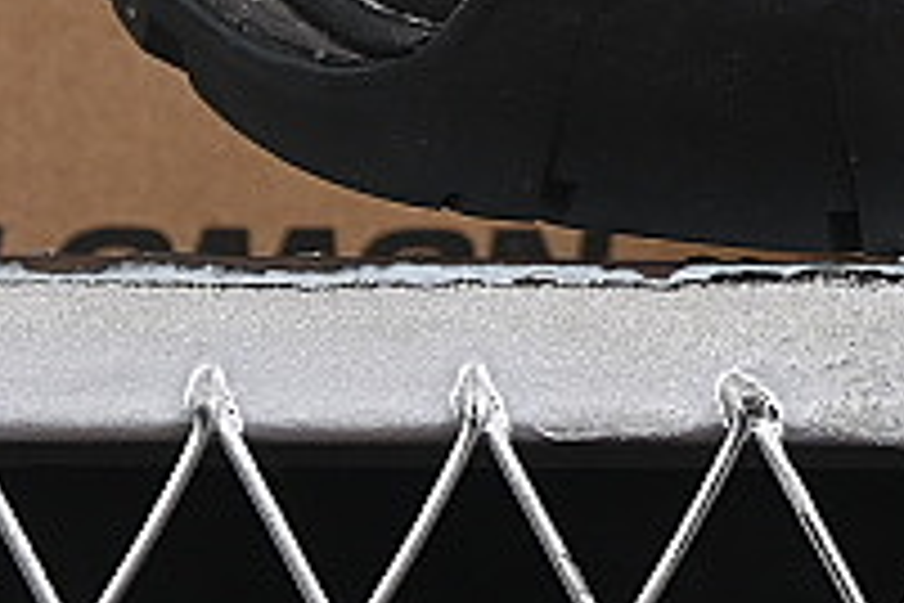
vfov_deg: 3.4
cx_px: 1309
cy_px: -742
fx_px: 10119
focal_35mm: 403
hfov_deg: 5.1
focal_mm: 50
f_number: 6.3
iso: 160
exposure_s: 1/60
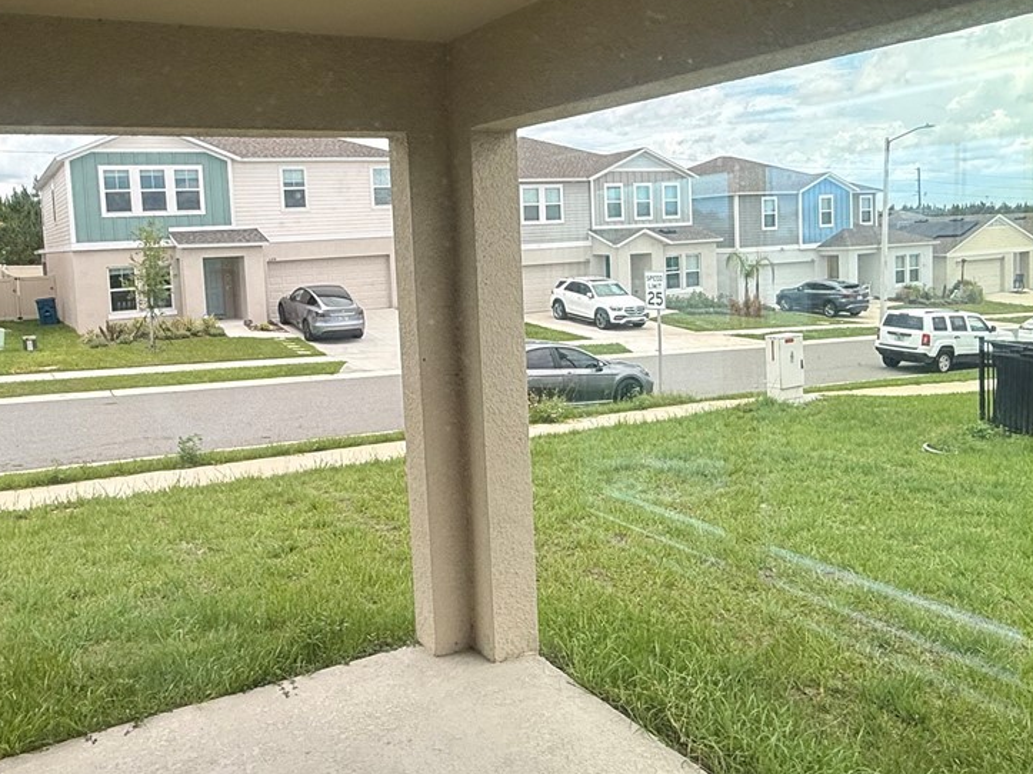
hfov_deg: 58.4
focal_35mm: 31
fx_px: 925
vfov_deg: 45.2
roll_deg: +3.0
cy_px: 310
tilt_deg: -0.6
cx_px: 506
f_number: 2.2
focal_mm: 2.22
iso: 50
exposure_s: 1/942
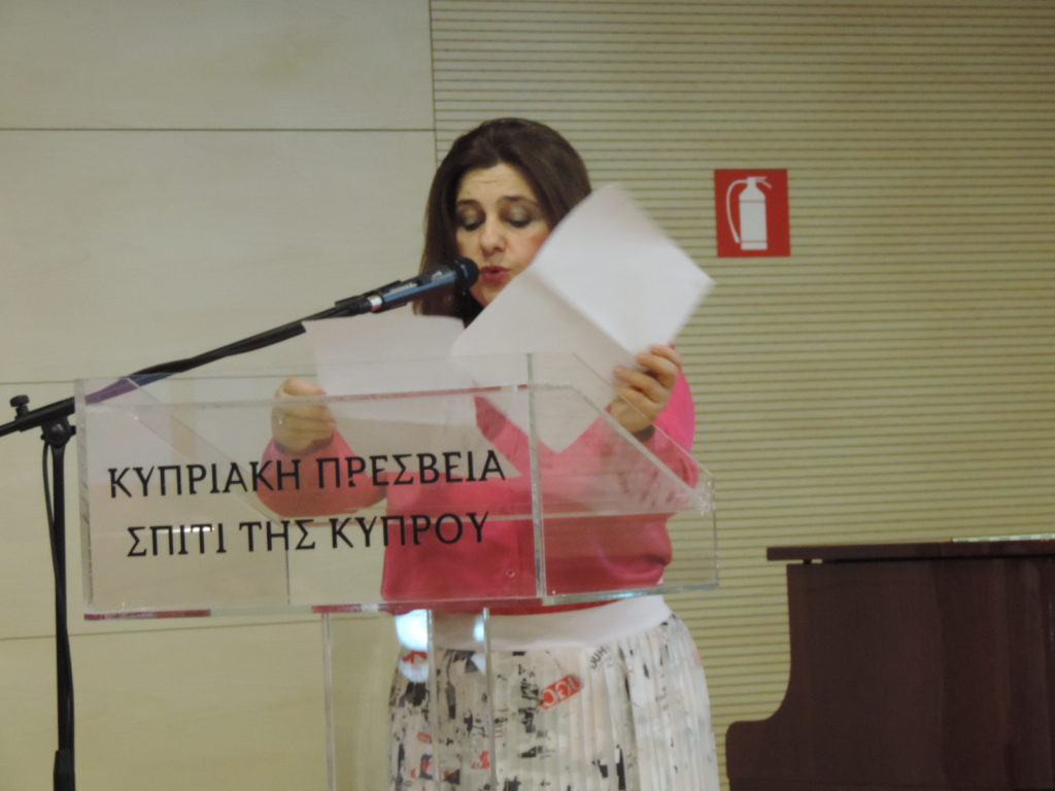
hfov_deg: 11.6
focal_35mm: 170
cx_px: 528
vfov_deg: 8.7
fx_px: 5181
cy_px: 396
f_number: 4.5
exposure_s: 1/30
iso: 720
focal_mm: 30.3
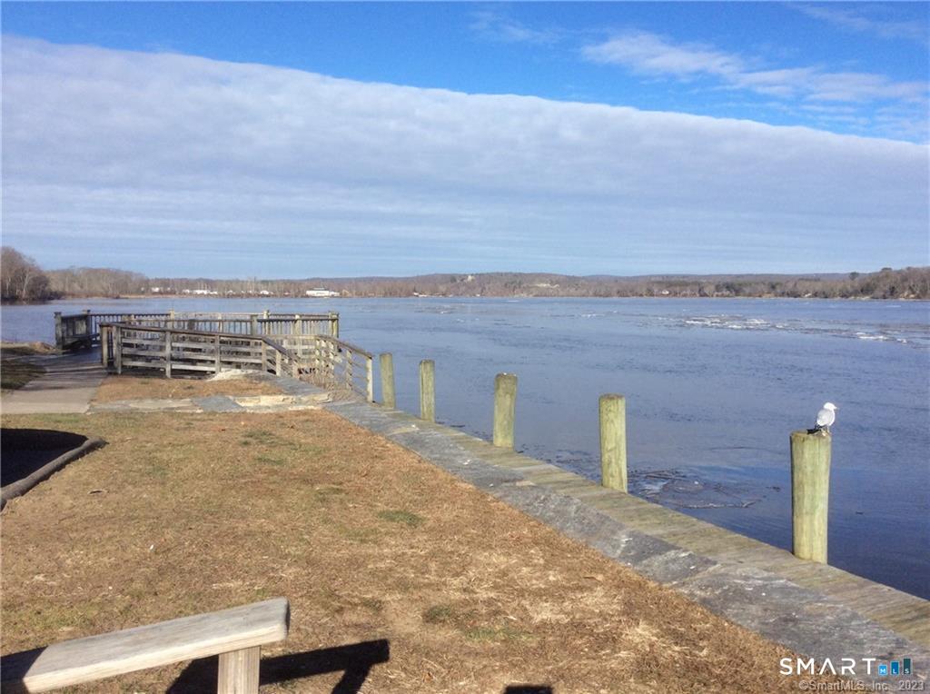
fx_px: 858
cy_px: 347
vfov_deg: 44.0
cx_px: 465
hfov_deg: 56.9
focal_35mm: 32
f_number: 2.4
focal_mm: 3.3
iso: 32
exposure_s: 1/1684
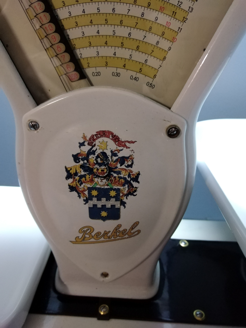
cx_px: 123
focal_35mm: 26
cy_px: 164
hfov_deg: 53.1
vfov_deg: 67.3
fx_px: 246
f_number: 1.8
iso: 509
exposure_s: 1/25
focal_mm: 3.6
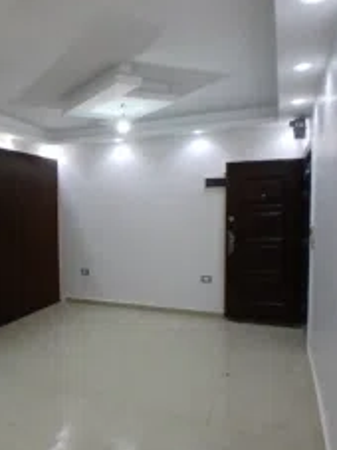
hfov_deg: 44.5
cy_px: 228
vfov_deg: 60.0
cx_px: 67
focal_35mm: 30
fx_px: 390
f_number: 2.2
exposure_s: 1/33.3
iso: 160
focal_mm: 1.4
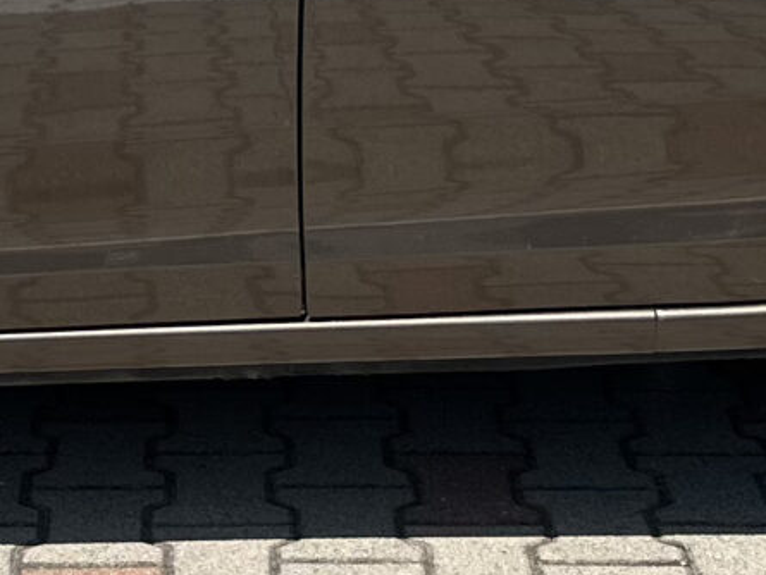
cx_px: 207
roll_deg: -0.7
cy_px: -108
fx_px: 3055
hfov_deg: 14.2
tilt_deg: -12.3
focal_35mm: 138
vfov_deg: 10.6
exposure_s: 1/5263
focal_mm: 6.86
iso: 80
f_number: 1.78
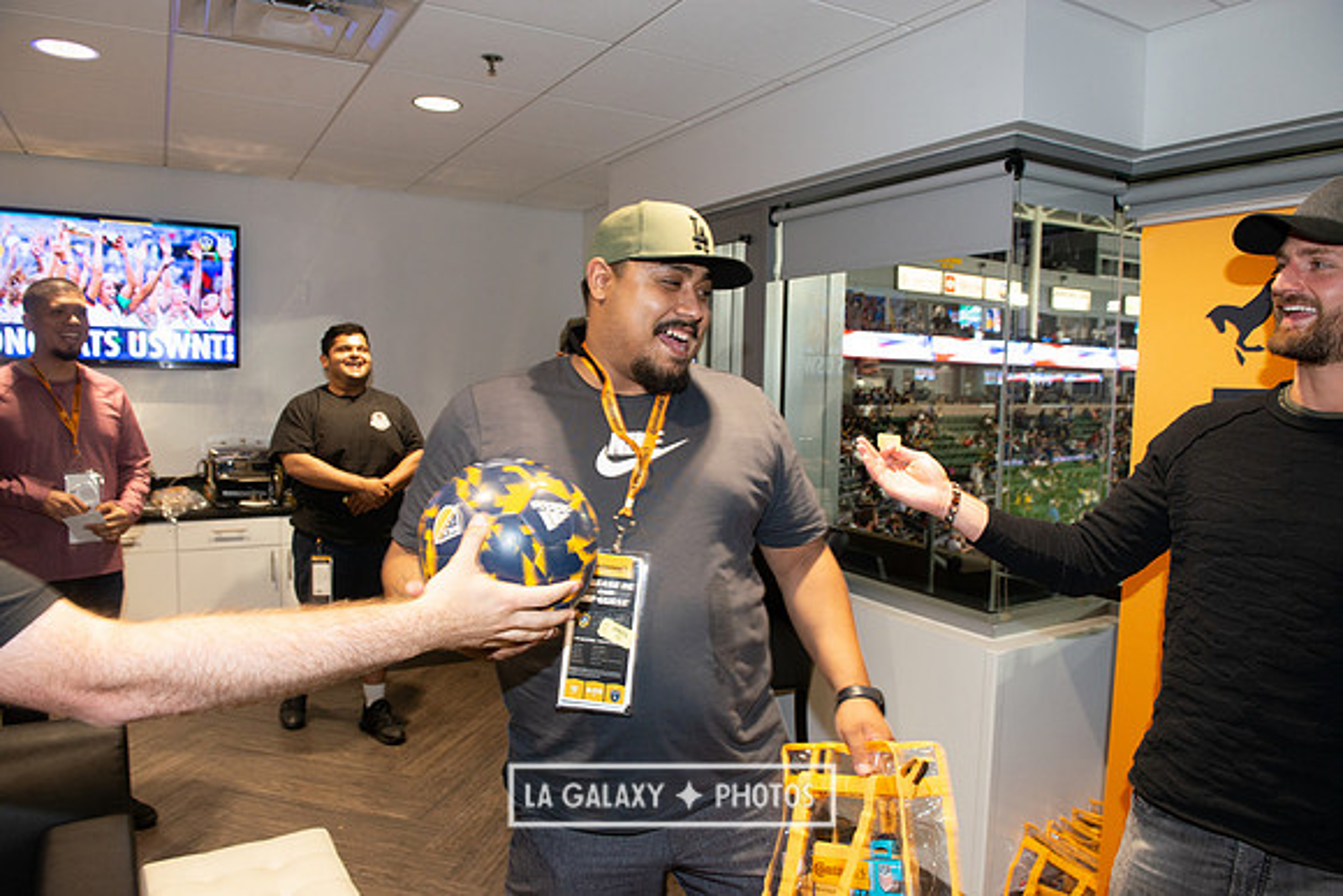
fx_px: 896
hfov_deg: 73.7
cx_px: 672
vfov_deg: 53.2
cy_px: 448
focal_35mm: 24
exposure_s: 1/60
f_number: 6.3
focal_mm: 24
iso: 640
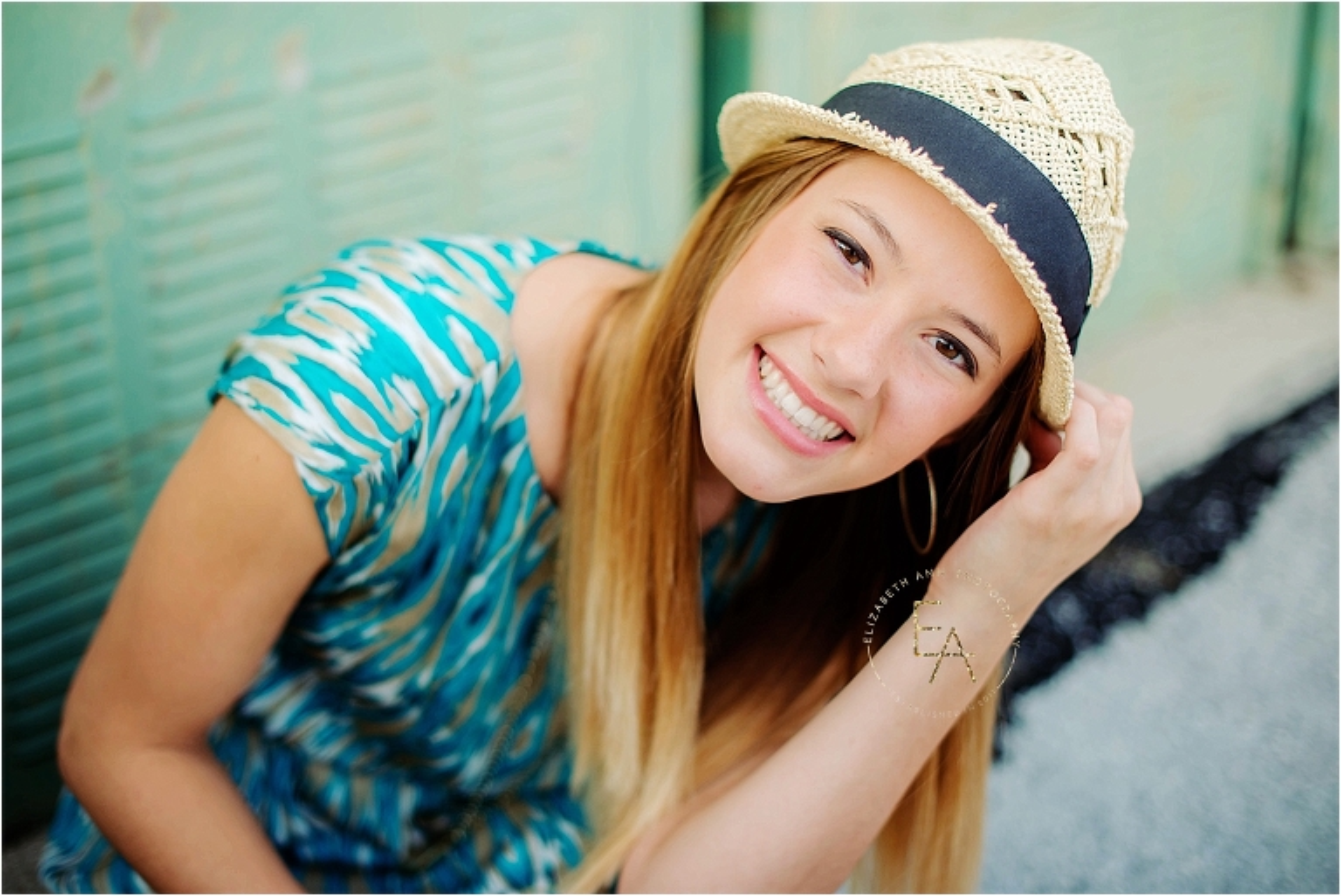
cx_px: 670
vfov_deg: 27.0
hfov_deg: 39.6
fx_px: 1863
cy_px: 448
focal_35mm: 50
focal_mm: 50
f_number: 2
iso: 200
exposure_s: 1/500
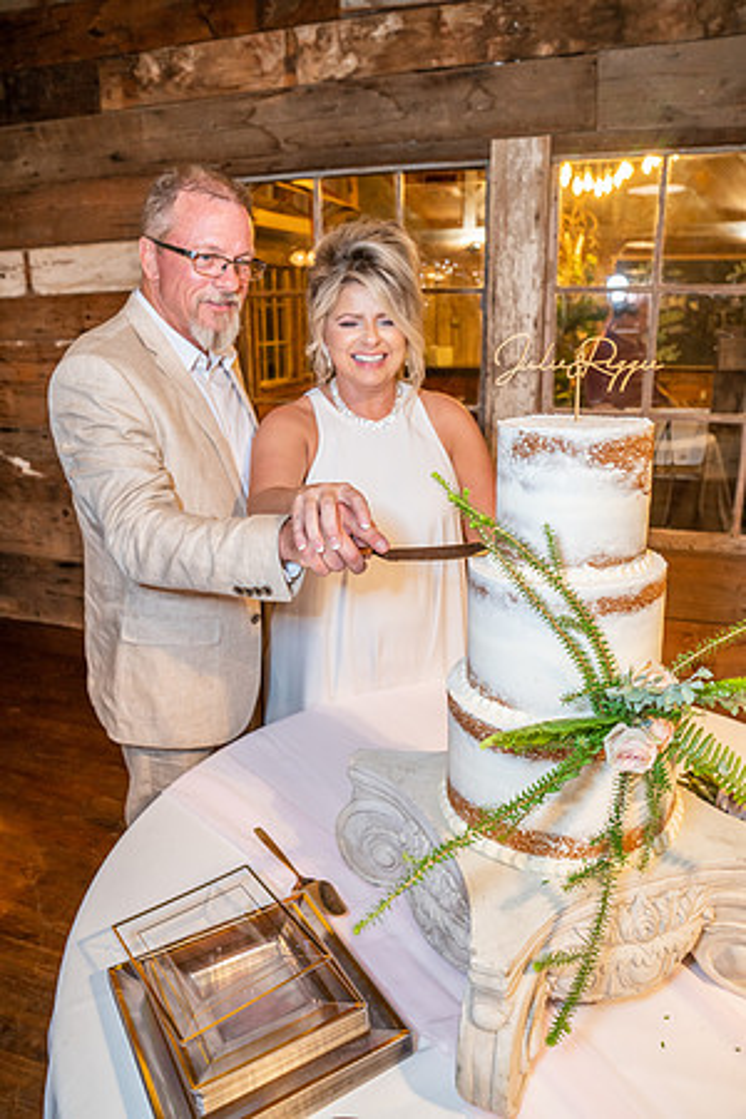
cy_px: 560
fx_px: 746
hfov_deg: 53.1
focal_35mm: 24
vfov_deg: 73.7
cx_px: 373
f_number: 4.5
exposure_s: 1/60
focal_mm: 24
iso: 1600
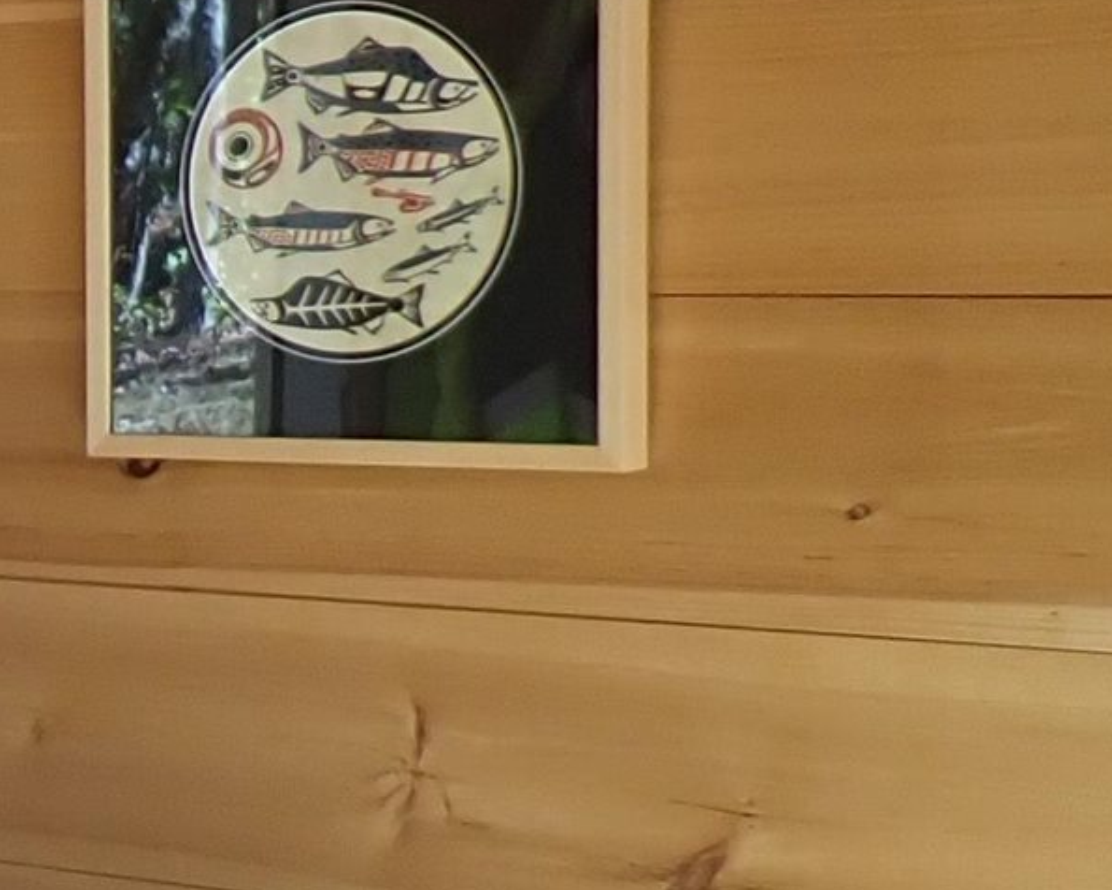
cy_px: 572
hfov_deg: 12.1
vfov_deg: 12.2
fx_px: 4147
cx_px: -1589
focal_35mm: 126
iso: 125
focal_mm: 4.5
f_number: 2
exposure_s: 1/125
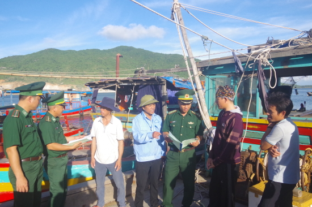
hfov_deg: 67.4
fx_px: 234
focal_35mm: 27
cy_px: 104
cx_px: 156
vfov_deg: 47.9
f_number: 11
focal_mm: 18
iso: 1600
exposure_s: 1/1000
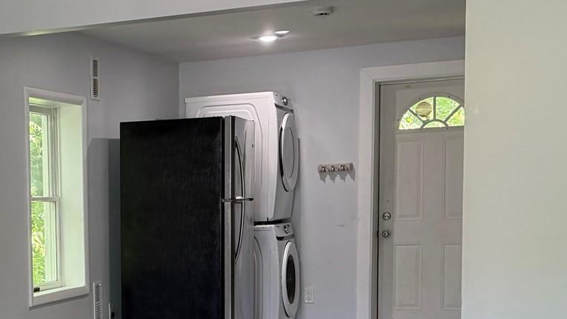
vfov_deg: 16.8
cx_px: 24
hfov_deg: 28.6
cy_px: 329
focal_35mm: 70
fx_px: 1052
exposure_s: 1/120
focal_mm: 6.76
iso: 160
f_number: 1.78
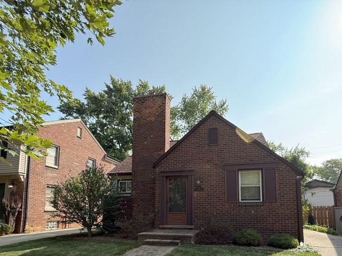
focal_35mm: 21
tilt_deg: +6.6
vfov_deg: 60.1
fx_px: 207
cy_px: 191
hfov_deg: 78.7
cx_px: 189
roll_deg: -0.1
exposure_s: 1/559
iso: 64
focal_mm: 2.22
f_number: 2.2
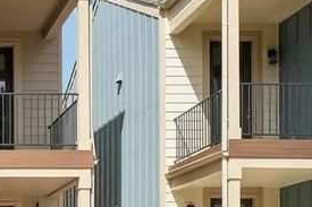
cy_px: 105
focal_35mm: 84
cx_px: -107
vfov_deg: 16.2
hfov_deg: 21.5
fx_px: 731
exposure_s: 1/4000
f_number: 8
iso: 800
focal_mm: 15.1
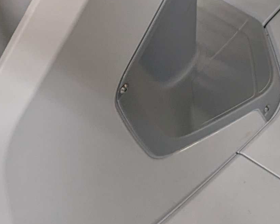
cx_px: 276
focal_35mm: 116
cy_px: -211
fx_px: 961
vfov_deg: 12.0
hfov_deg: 16.3
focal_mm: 6.81
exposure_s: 1/60
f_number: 1.85
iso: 219
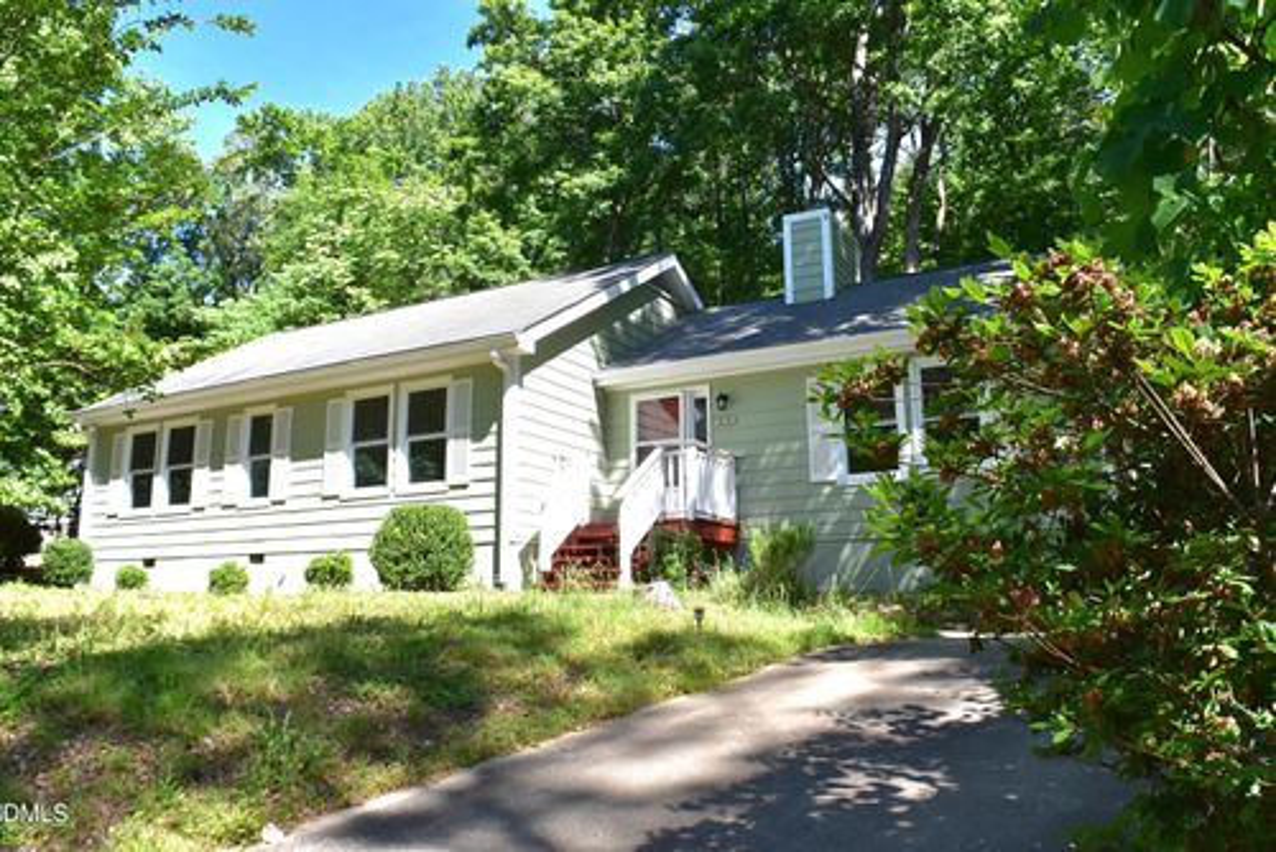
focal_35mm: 27
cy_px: 426
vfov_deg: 48.0
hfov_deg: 67.4
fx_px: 958
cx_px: 638
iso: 400
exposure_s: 1/250
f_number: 10
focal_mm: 18
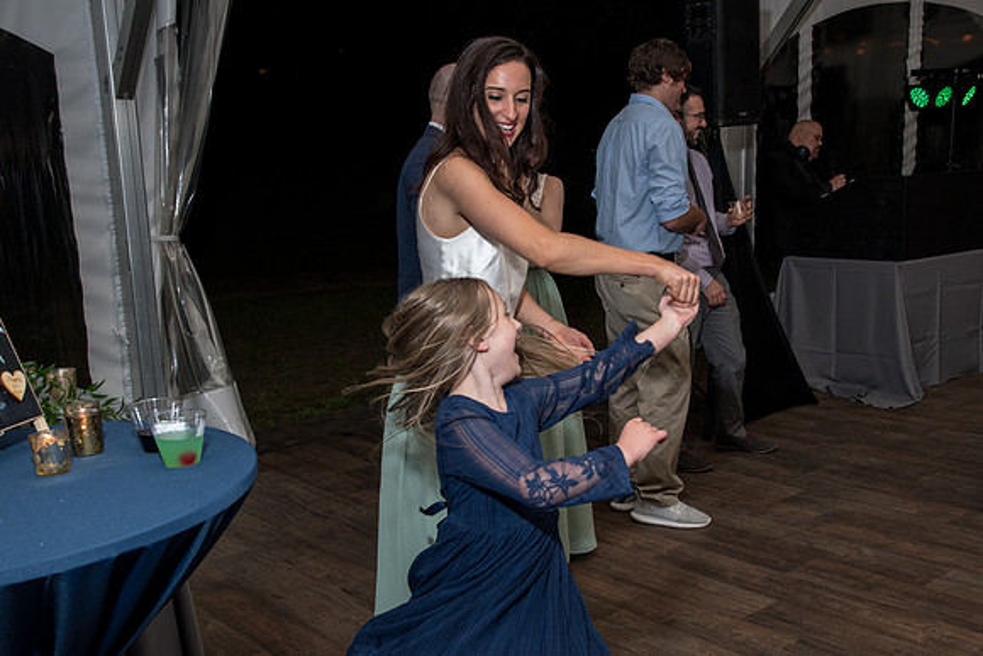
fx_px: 1058
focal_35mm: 39
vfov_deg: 34.4
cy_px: 382
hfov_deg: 49.8
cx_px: 488
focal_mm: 22
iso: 400
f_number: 6.3
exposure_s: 1/250
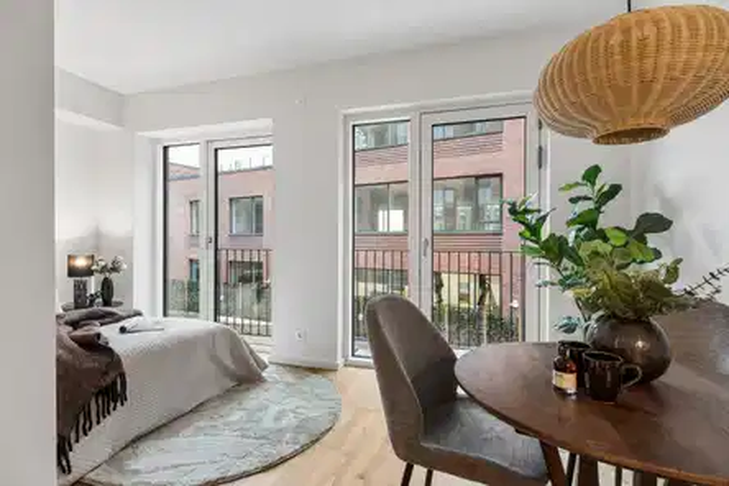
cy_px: 243
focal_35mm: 18
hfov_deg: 90.0
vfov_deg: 67.4
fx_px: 364
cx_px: 364
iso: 400
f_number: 5.6
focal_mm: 12
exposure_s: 1/6
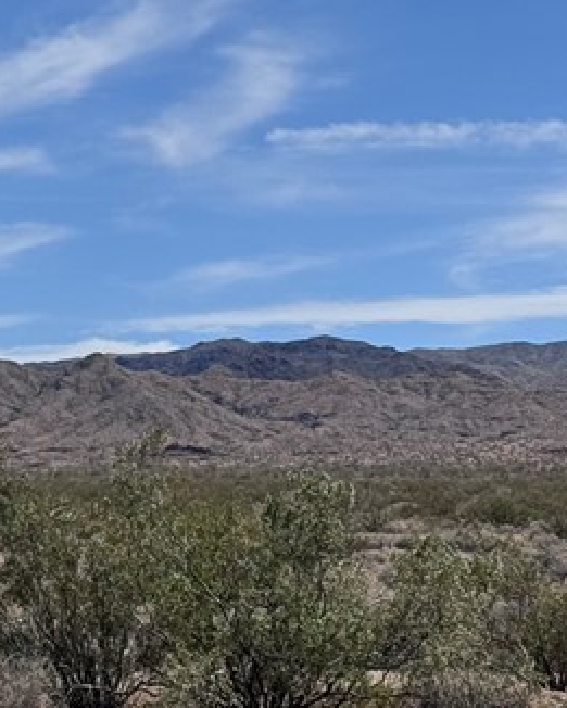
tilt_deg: +3.1
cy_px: 395
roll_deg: +0.6
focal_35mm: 147
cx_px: -393
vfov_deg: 13.1
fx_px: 3082
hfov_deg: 10.0
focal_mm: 6.76
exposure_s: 1/10526
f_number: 1.78
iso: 64
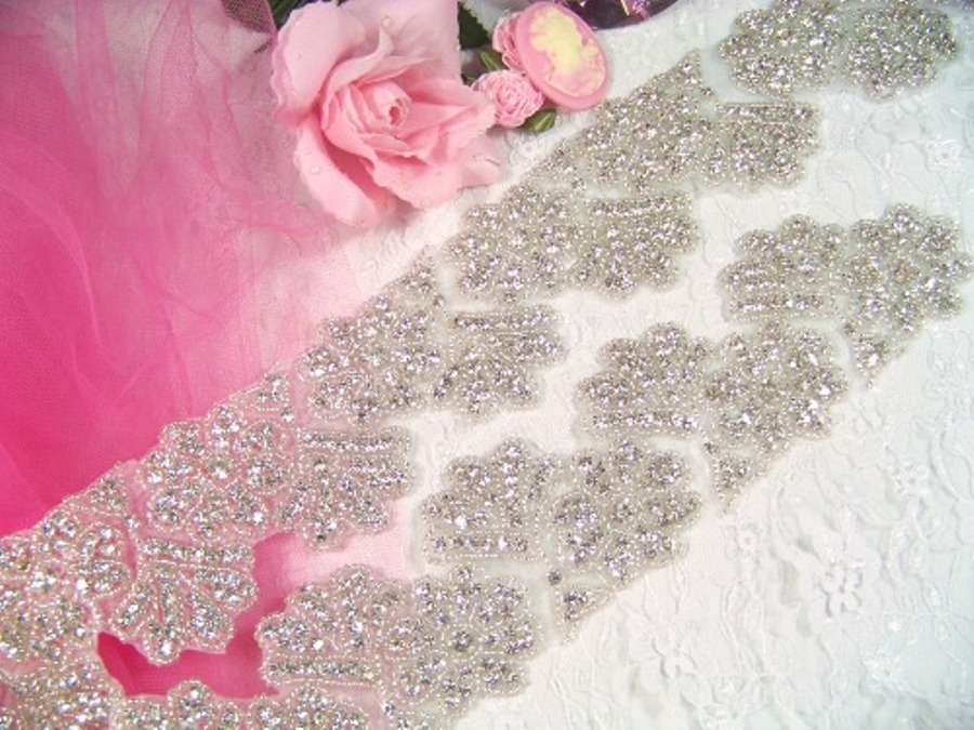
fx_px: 1013
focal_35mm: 36
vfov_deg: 39.7
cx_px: 487
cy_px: 365
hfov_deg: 51.4
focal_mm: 5.85
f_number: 2.8
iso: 70
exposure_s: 1/50
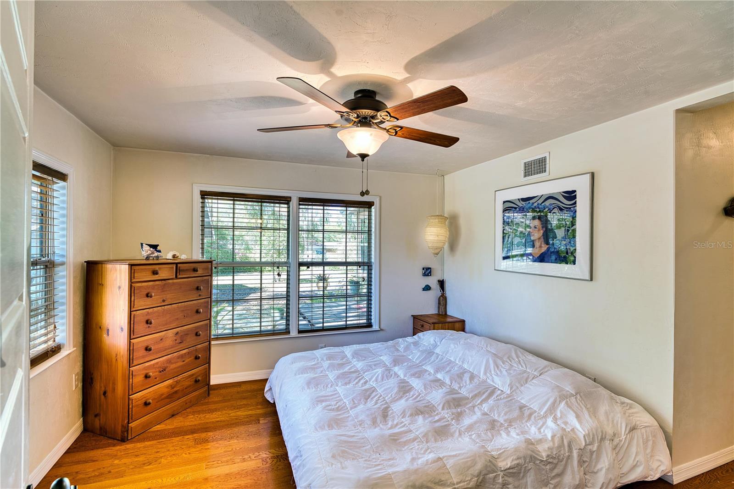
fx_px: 326
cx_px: 367
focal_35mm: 16
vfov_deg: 73.7
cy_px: 244
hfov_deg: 96.7
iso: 125
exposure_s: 1/5
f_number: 7.1
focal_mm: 16
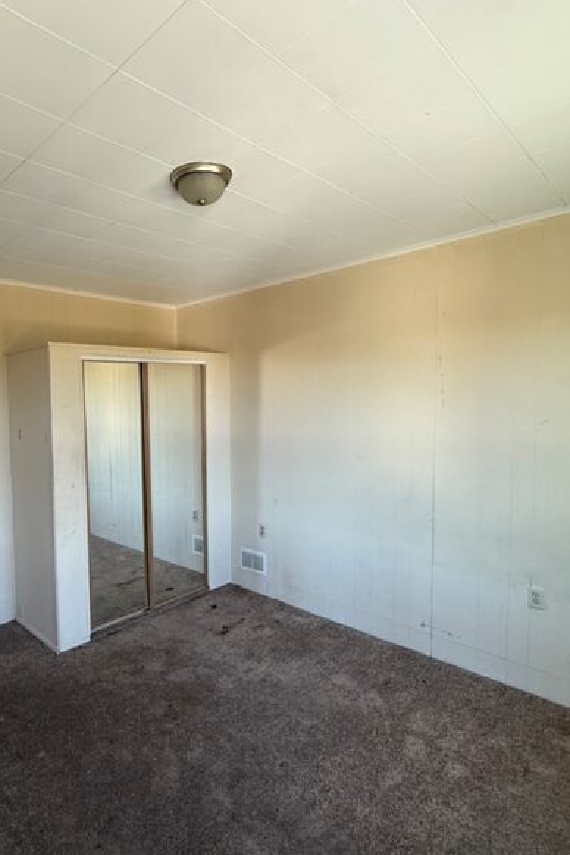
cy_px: 435
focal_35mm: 20
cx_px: 179
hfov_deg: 60.1
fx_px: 475
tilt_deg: -2.4
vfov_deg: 84.0
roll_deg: +0.8
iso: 160
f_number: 2.2
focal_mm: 2.22
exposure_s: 1/99
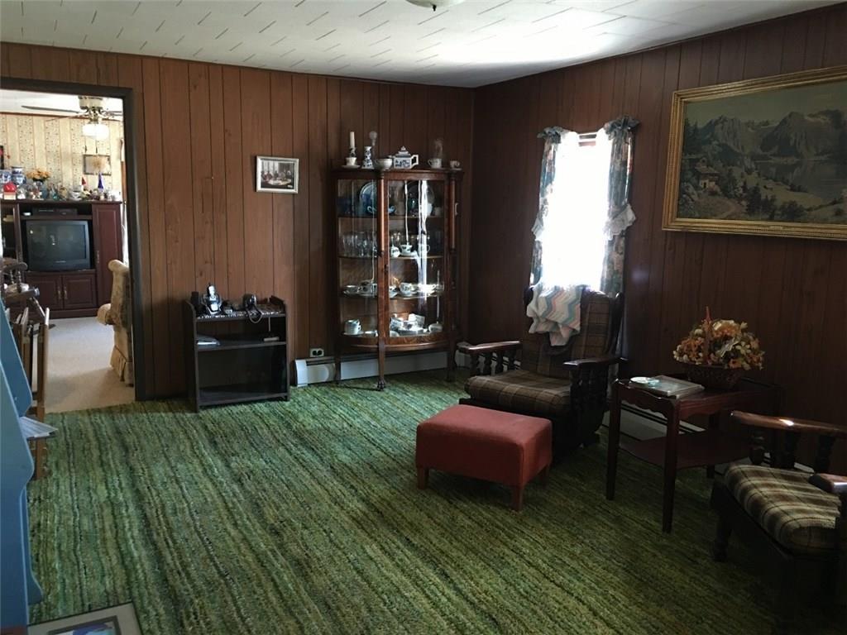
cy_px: 318
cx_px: 424
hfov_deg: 61.7
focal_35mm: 29
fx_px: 710
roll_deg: -1.5
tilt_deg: -9.1
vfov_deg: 48.2
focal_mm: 4.15
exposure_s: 1/4
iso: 64
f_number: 2.2
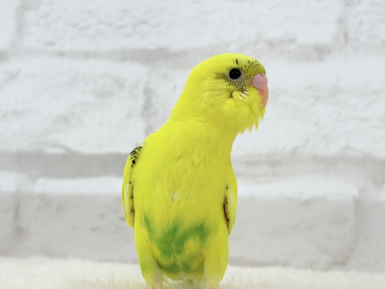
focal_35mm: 52
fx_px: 578
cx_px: 192
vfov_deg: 28.0
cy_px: 144
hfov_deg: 36.8
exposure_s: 1/100
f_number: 1.6
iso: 40
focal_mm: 5.96
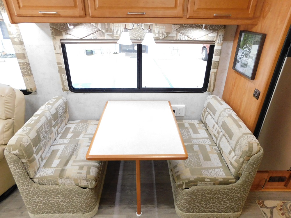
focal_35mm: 23
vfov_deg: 58.9
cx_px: 146
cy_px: 109
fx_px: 193
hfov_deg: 73.9
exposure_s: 1/30
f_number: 3
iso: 400
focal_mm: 4
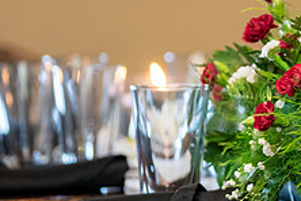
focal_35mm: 266
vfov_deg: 5.2
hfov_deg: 7.7
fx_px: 2224
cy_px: 79
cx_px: 306
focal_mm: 102
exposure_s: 1/250
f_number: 2.8
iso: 4000
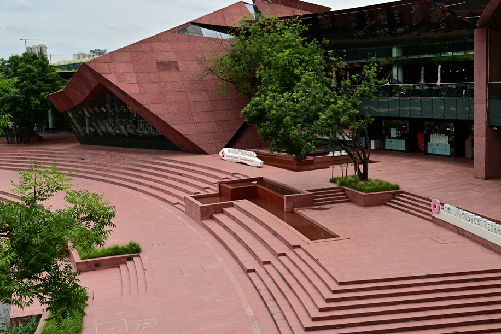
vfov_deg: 34.9
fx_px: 529
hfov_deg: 50.7
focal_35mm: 38
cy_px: 134
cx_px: 242
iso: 200
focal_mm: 29
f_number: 8
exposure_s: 1/60
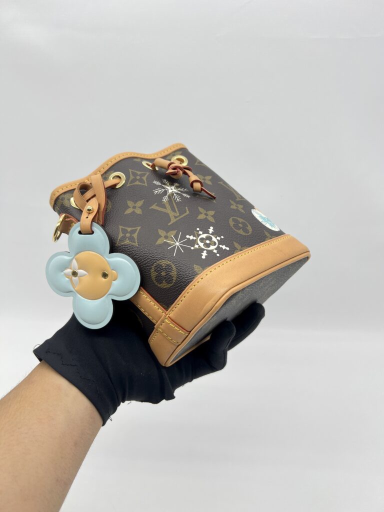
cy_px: 256
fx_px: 385
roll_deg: -0.5
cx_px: 192
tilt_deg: -22.4
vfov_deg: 67.3
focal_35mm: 26
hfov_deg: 53.1
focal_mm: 5.7
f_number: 1.5
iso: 32
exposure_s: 1/111
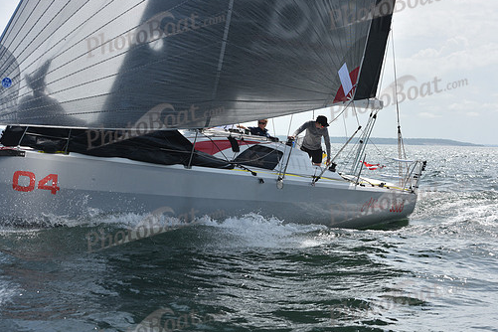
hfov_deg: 25.0
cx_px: 277
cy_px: 162
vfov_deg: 16.9
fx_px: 1120
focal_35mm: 81
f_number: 7.1
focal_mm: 70
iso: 200
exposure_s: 1/1250
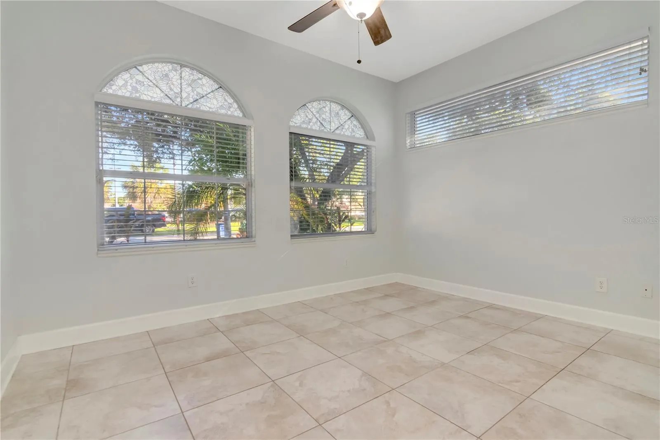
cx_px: 330
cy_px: 220
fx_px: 302
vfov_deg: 72.0
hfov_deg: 95.0
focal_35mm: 16
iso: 800
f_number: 7.1
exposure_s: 1/60
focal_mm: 11
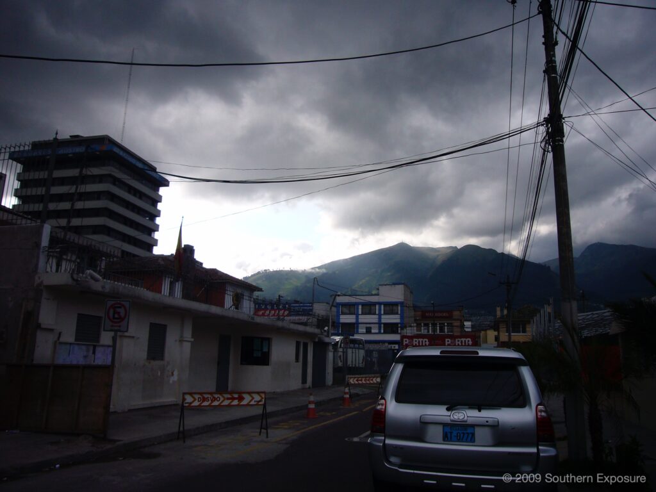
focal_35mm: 28
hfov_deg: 63.4
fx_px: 531
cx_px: 328
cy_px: 246
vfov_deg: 49.7
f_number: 5.6
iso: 80
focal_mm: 4.6
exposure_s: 1/500
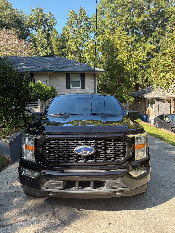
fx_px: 175
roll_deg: +1.8
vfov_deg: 67.3
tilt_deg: -8.7
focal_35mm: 26
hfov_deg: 53.1
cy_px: 116
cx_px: 88
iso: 64
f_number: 1.6
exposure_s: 1/680
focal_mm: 5.96
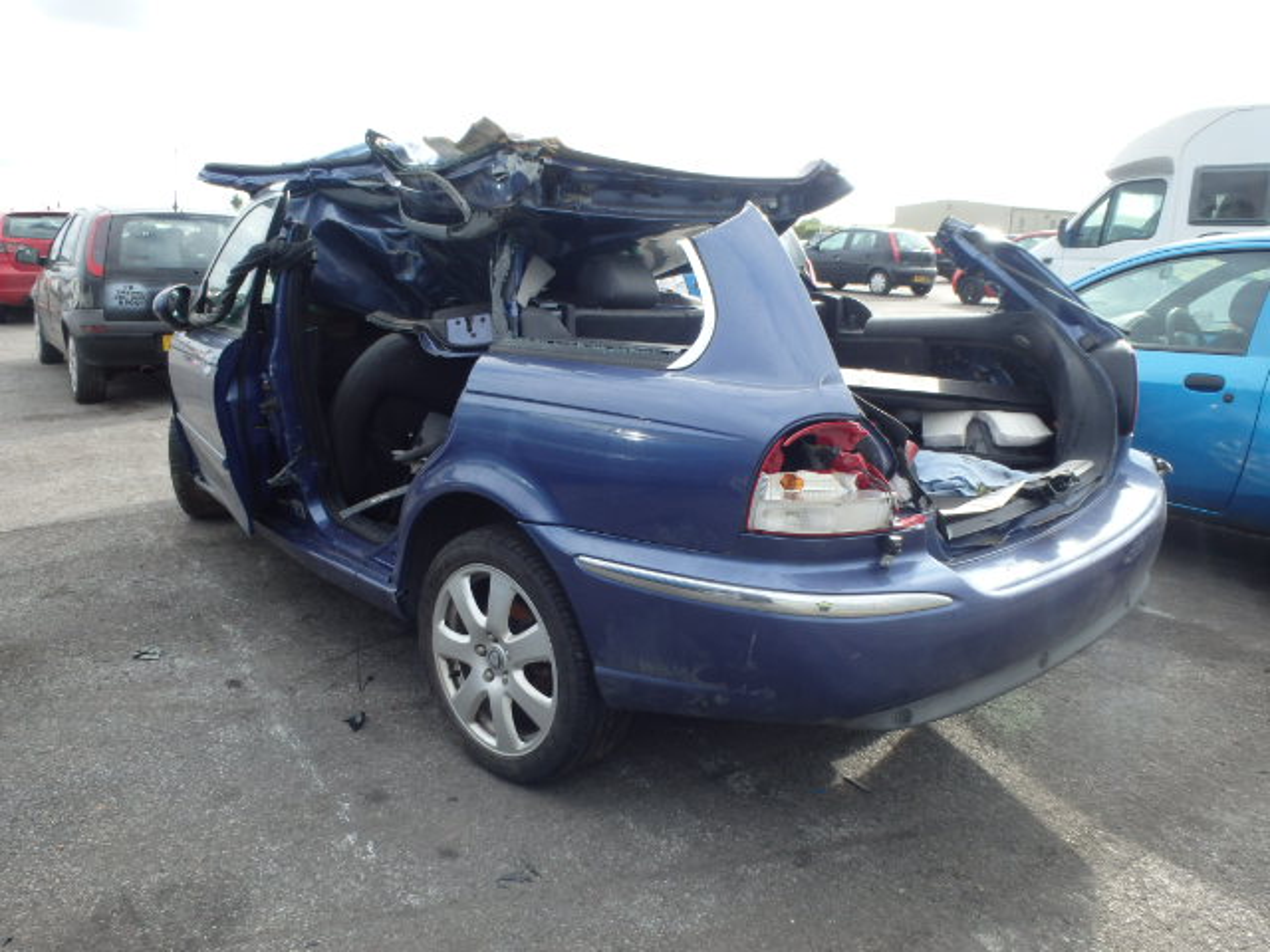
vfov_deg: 49.7
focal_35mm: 28
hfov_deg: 63.4
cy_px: 476
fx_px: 1027
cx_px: 635
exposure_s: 1/250
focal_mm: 5
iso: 125
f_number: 3.9
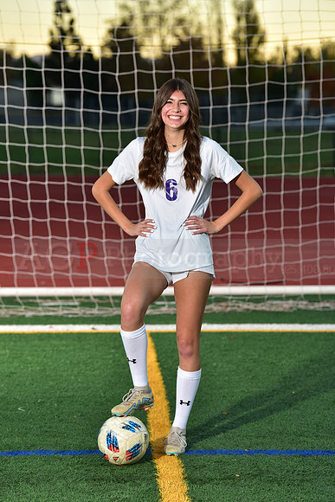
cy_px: 251
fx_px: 1744
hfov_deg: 11.0
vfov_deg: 16.4
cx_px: 168
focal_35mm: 125
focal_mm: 125
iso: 250
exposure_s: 1/200
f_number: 4.5
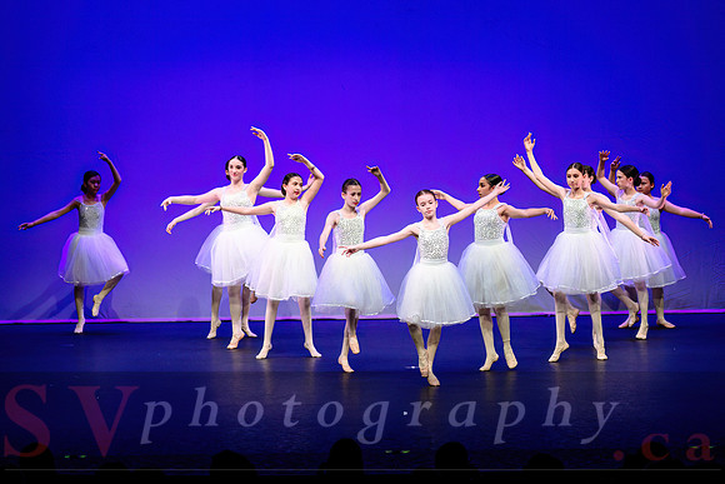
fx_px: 2222
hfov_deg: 18.5
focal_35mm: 110
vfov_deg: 12.4
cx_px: 363
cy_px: 227
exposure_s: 1/640
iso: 1600
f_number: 2.8
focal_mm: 95
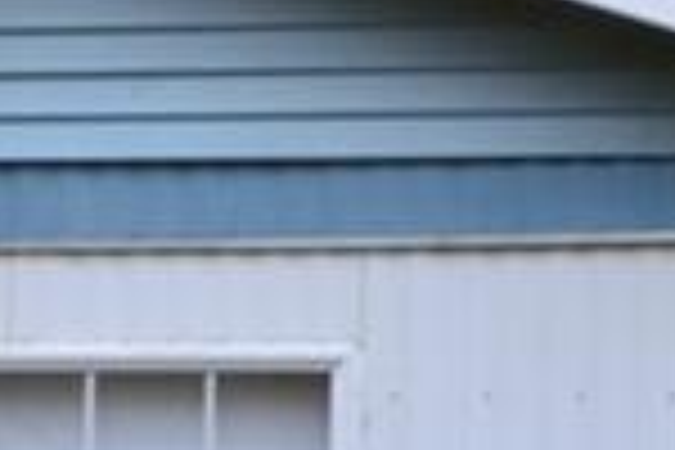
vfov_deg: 5.6
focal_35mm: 245
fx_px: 4593
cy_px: 594
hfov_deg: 8.2
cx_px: -302
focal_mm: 24
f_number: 8
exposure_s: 1/60
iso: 640
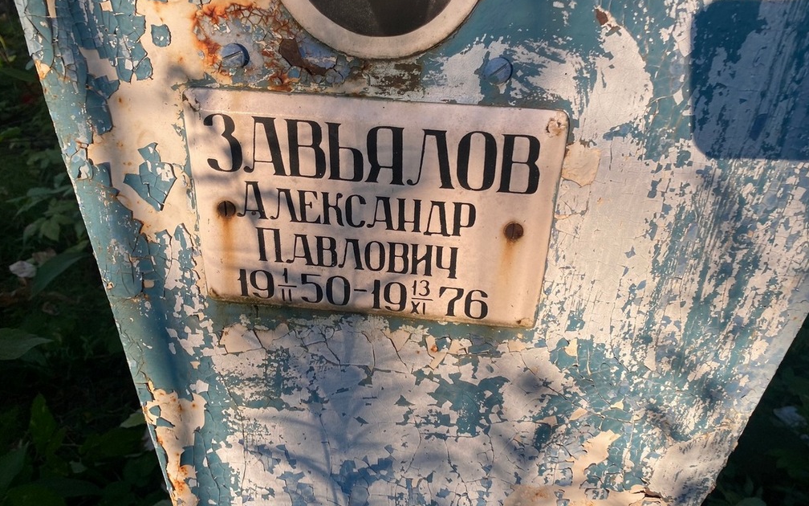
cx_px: 404
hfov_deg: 66.5
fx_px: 617
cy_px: 262
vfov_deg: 44.5
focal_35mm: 28
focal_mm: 4.25
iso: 32
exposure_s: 1/121
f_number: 1.8
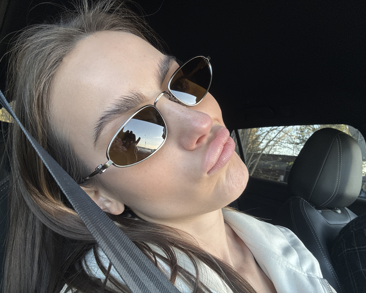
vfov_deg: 58.8
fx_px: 260
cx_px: 176
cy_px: 146
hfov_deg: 70.3
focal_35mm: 24
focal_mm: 2.69
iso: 64
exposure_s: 1/121
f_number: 1.9
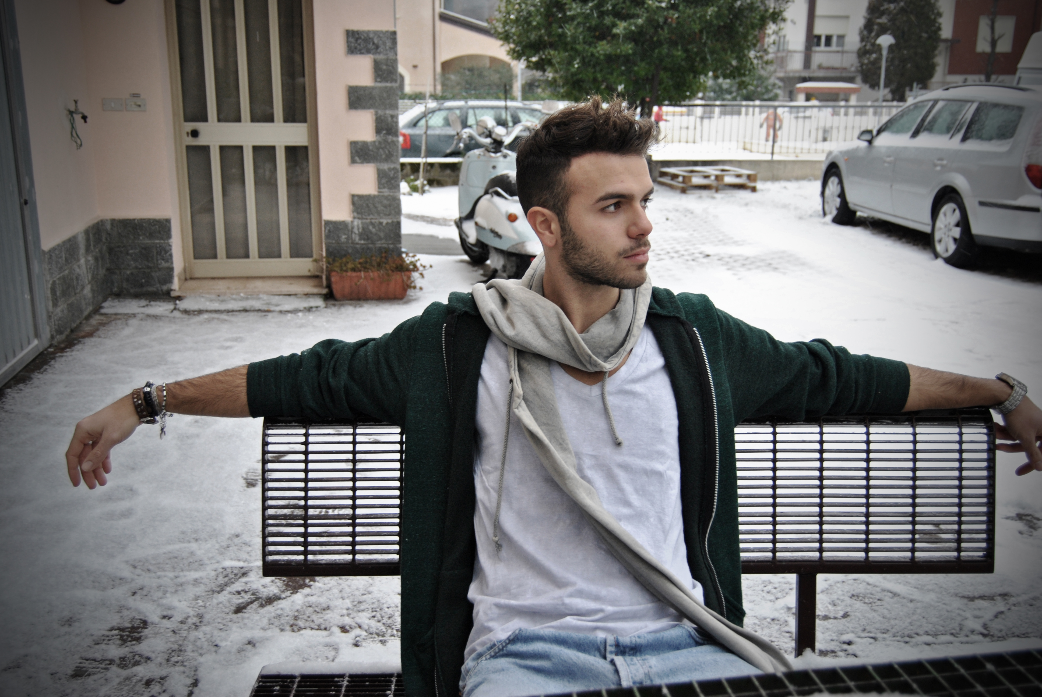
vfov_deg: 37.0
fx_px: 1043
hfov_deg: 53.1
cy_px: 348
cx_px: 521
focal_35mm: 36
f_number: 3.8
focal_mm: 24
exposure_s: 1/30
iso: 280
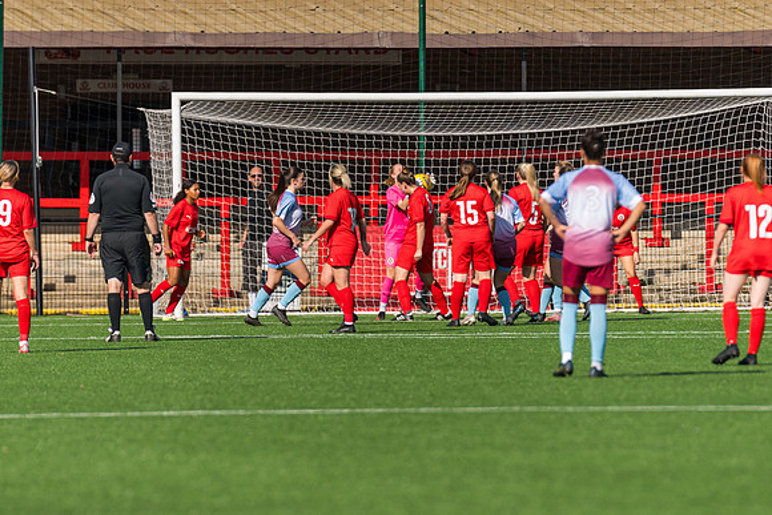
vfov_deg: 3.1
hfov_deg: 4.6
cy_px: 258
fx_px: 9652
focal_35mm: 450
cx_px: 386
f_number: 4
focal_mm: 300
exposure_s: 1/3200
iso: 400
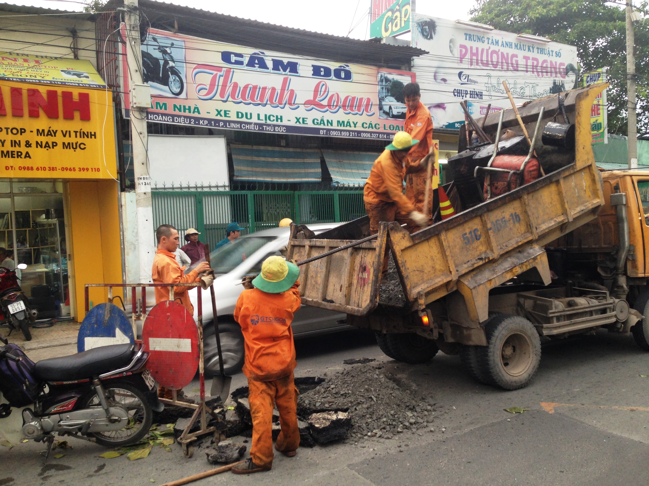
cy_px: 243
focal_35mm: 33
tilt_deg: -2.1
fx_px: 619
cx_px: 324
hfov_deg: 55.4
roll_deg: +0.3
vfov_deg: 42.9
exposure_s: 1/20
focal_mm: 4.12
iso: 64
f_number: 2.4
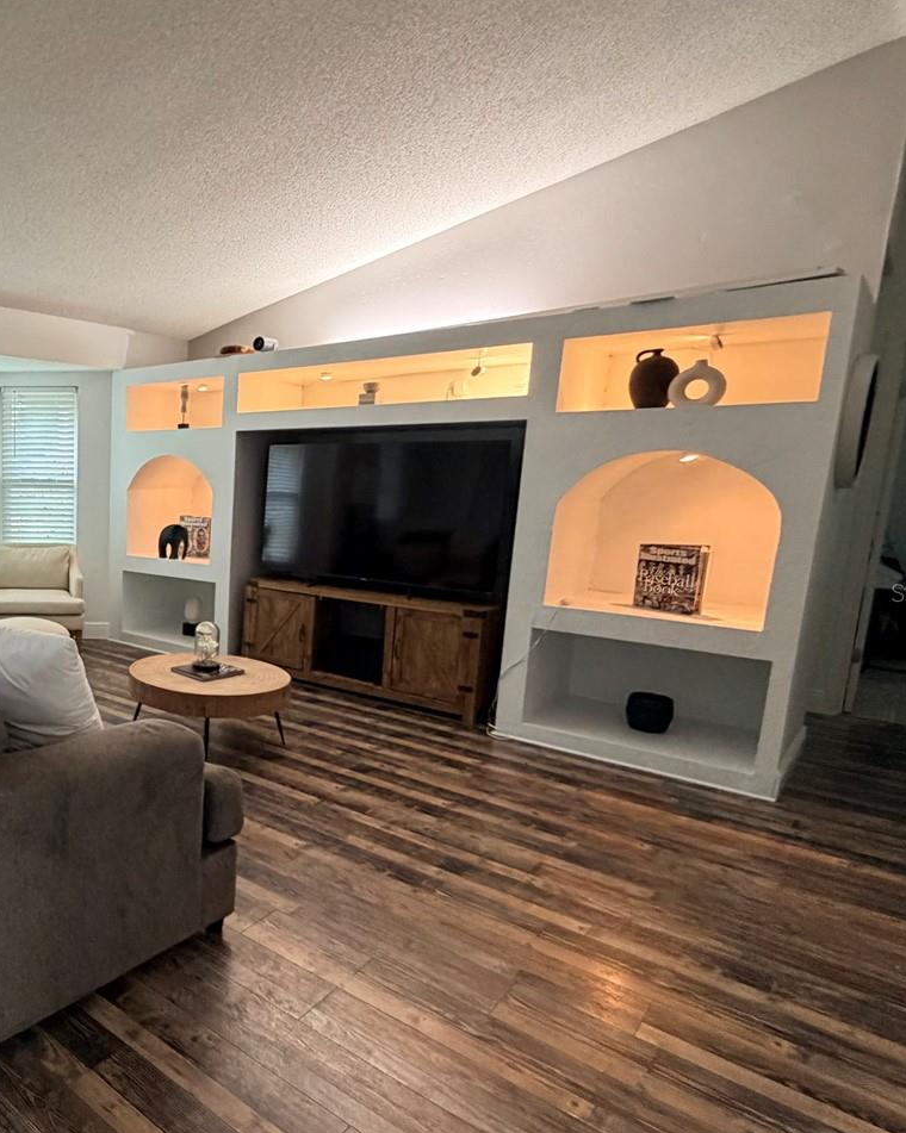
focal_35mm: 23
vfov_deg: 72.6
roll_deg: +1.1
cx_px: 50
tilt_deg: -9.6
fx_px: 771
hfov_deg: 51.7
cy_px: 592
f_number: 2.2
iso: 320
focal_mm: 2.22
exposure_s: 1/60
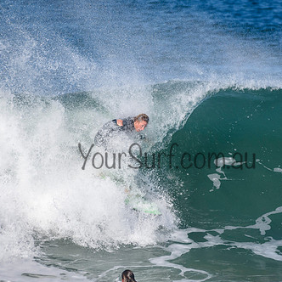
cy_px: 149
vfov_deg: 1.6
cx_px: 166
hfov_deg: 1.6
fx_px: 10267
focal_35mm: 1114
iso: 500
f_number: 5.6
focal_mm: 500
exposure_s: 1/4000
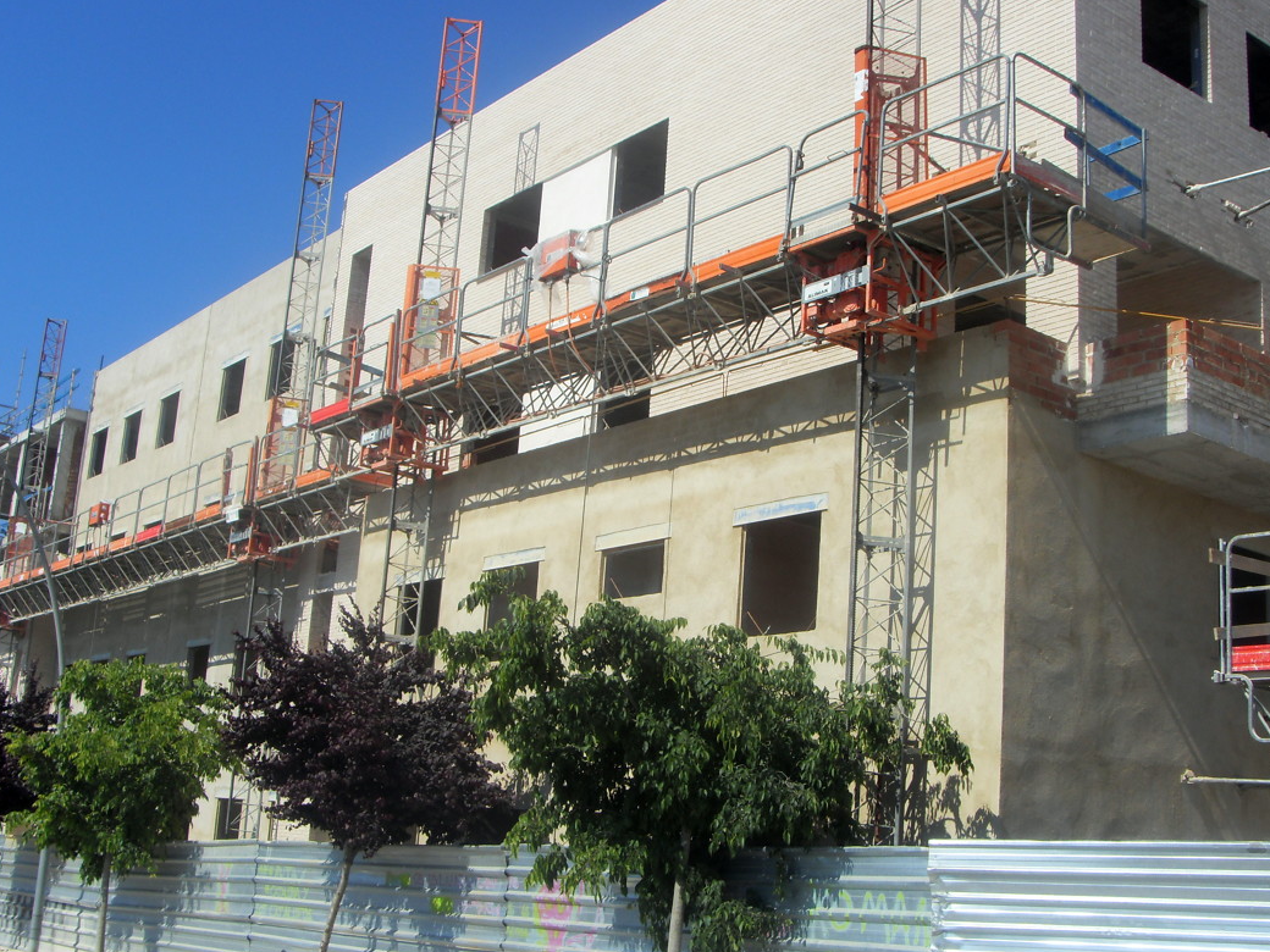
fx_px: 1651
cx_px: 585
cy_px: 489
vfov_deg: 32.2
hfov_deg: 42.0
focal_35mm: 45
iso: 80
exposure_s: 1/500
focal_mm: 6.6
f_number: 6.2
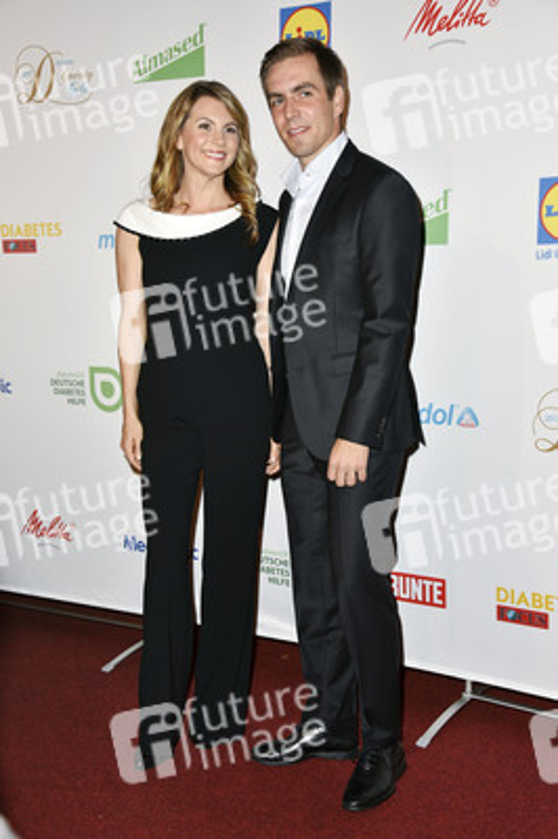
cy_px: 420
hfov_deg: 30.5
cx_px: 279
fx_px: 1025
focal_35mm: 44
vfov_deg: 44.5
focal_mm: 44
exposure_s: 1/200
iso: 640
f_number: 5.6
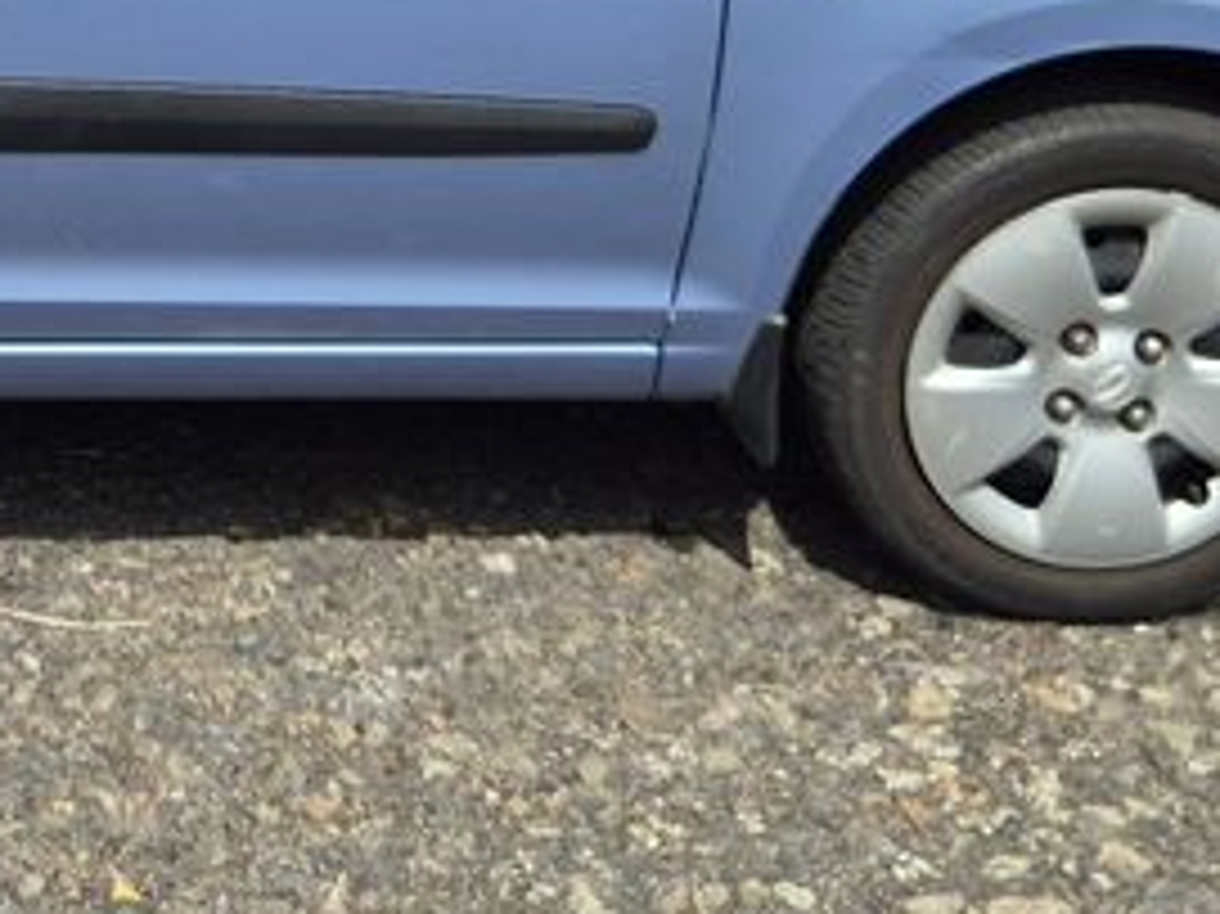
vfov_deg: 16.2
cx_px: -54
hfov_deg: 21.6
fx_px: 3065
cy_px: -212
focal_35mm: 87
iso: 25
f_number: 1.8
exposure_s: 1/2616
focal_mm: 5.4
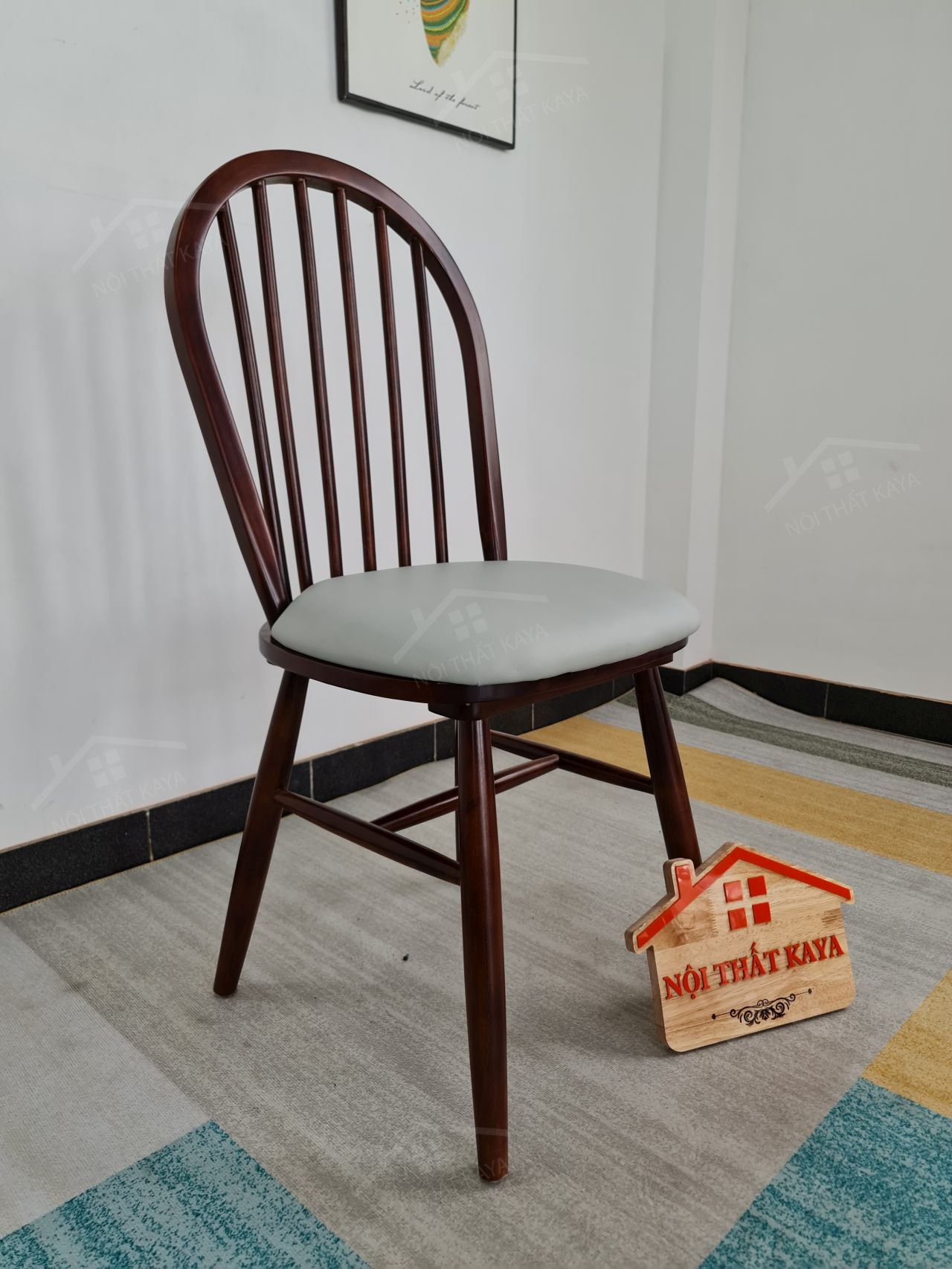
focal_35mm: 25
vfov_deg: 69.4
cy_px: 634
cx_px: 476
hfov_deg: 54.9
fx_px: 917
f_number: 1.8
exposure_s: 1/100
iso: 64
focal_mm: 7
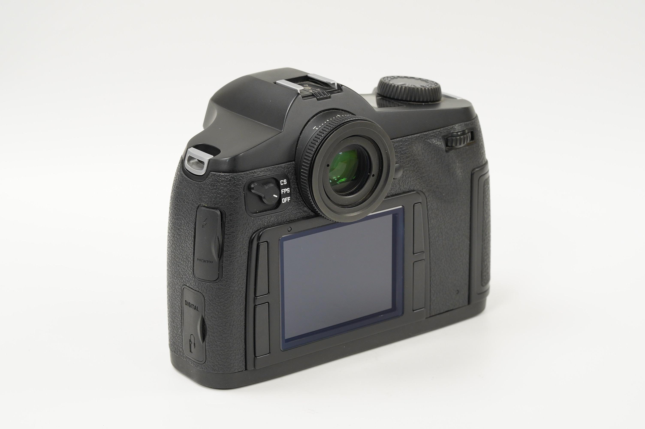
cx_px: 322
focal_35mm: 90
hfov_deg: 22.6
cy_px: 214
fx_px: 1611
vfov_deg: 15.2
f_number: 11
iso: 1000
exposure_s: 1/10
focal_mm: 90
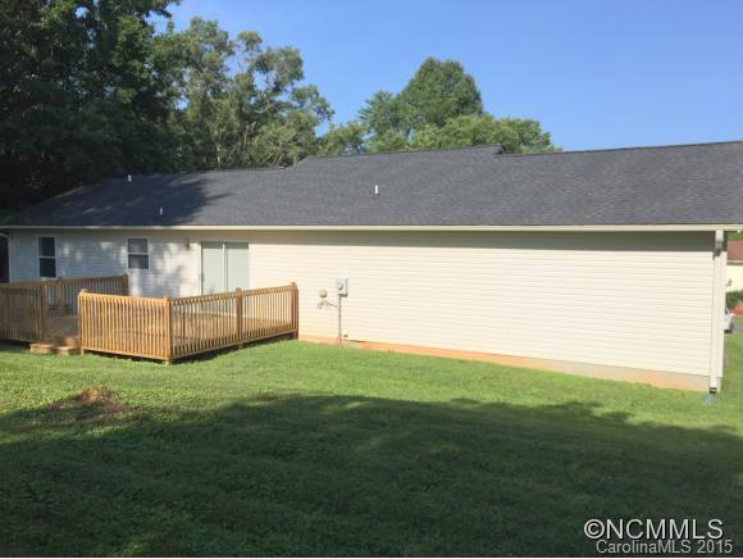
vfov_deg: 48.3
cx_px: 372
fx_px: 623
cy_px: 280
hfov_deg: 61.6
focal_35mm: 29
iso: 32
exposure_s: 1/3300
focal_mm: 4.15
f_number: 2.2
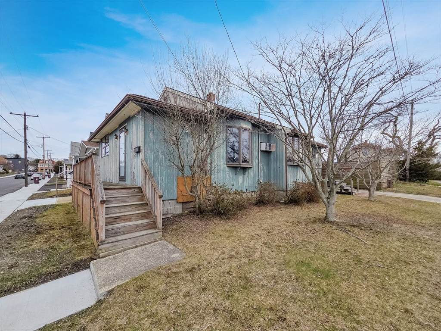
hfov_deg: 106.2
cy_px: 166
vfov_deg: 89.9
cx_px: 220
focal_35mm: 13
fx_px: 166
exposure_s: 1/1920
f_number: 2.2
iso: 50
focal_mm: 2.2
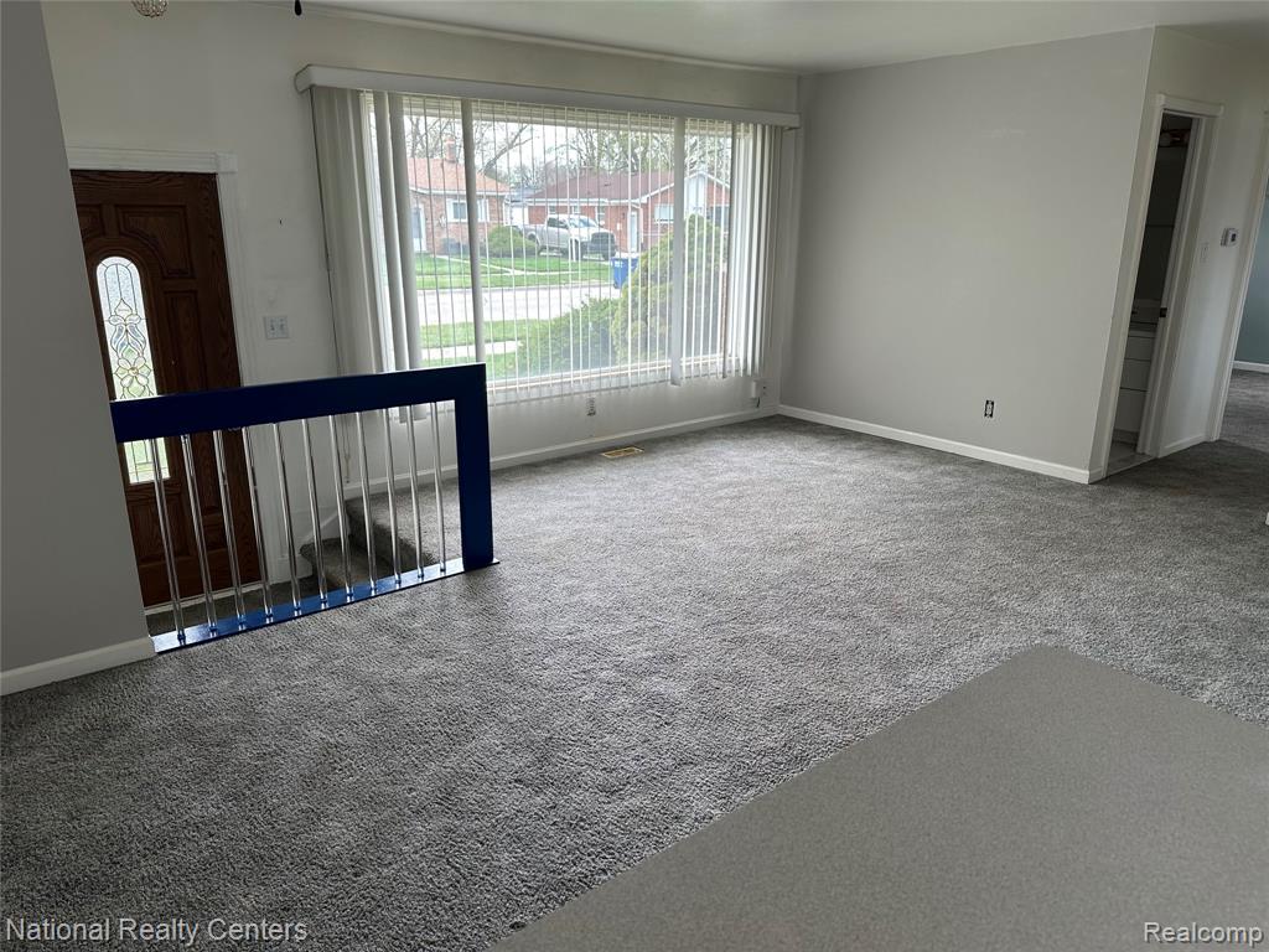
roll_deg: -0.7
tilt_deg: -17.2
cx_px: 634
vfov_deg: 56.8
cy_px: 476
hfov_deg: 71.6
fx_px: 880
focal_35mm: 24
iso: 64
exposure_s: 1/130
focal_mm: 6.86
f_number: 1.78
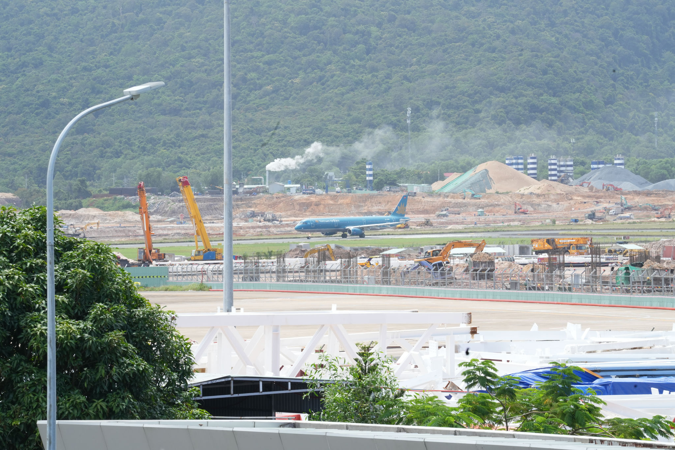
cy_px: 225
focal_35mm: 197
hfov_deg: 10.4
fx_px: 3693
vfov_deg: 7.0
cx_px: 338
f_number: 22
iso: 800
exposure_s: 1/100
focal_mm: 197
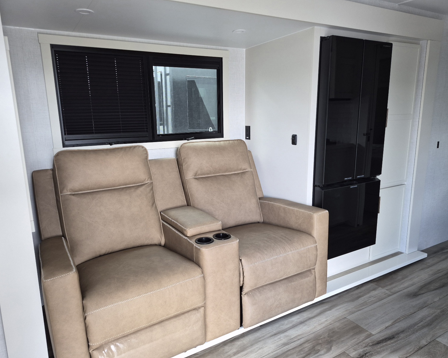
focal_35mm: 24
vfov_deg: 58.8
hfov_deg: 70.3
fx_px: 318
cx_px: 227
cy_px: 179
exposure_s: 1/120
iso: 200
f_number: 1.8
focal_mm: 5.4
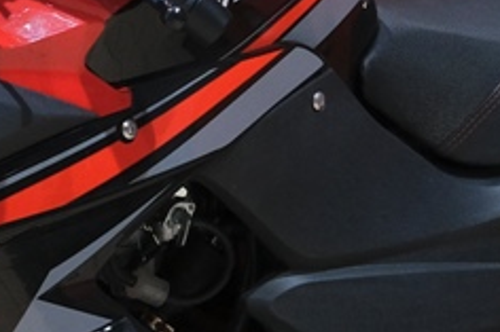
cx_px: -167
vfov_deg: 4.4
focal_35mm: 312
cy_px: 73
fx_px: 4330
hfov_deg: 6.5
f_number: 4
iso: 1250
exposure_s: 1/100
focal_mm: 30.8
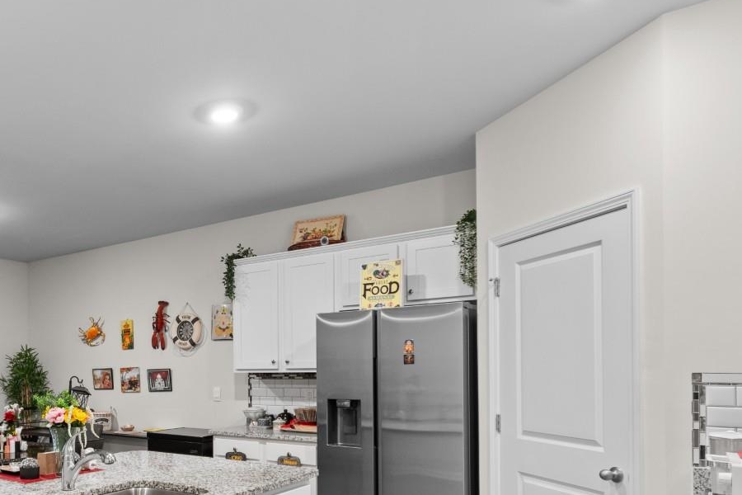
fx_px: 556
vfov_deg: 46.3
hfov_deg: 60.0
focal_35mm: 27
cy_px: 369
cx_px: 114
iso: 100
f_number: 4.5
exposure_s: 1/2
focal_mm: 10
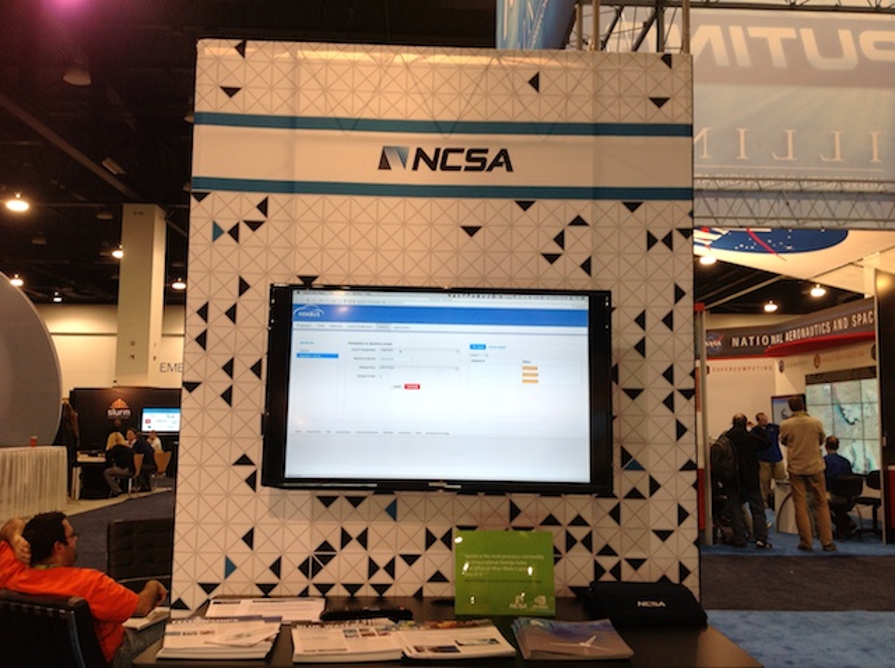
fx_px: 904
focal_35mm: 35
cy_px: 334
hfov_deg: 52.7
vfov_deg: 40.6
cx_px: 448
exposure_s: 1/40
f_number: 2.4
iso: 64
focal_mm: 4.28
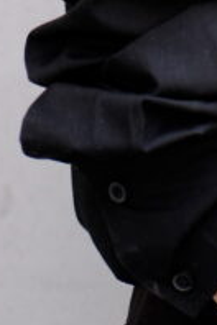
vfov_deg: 7.1
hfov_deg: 4.9
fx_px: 2477
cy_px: -420
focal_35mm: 274
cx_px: 433
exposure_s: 1/110
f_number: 2.8
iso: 250
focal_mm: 35
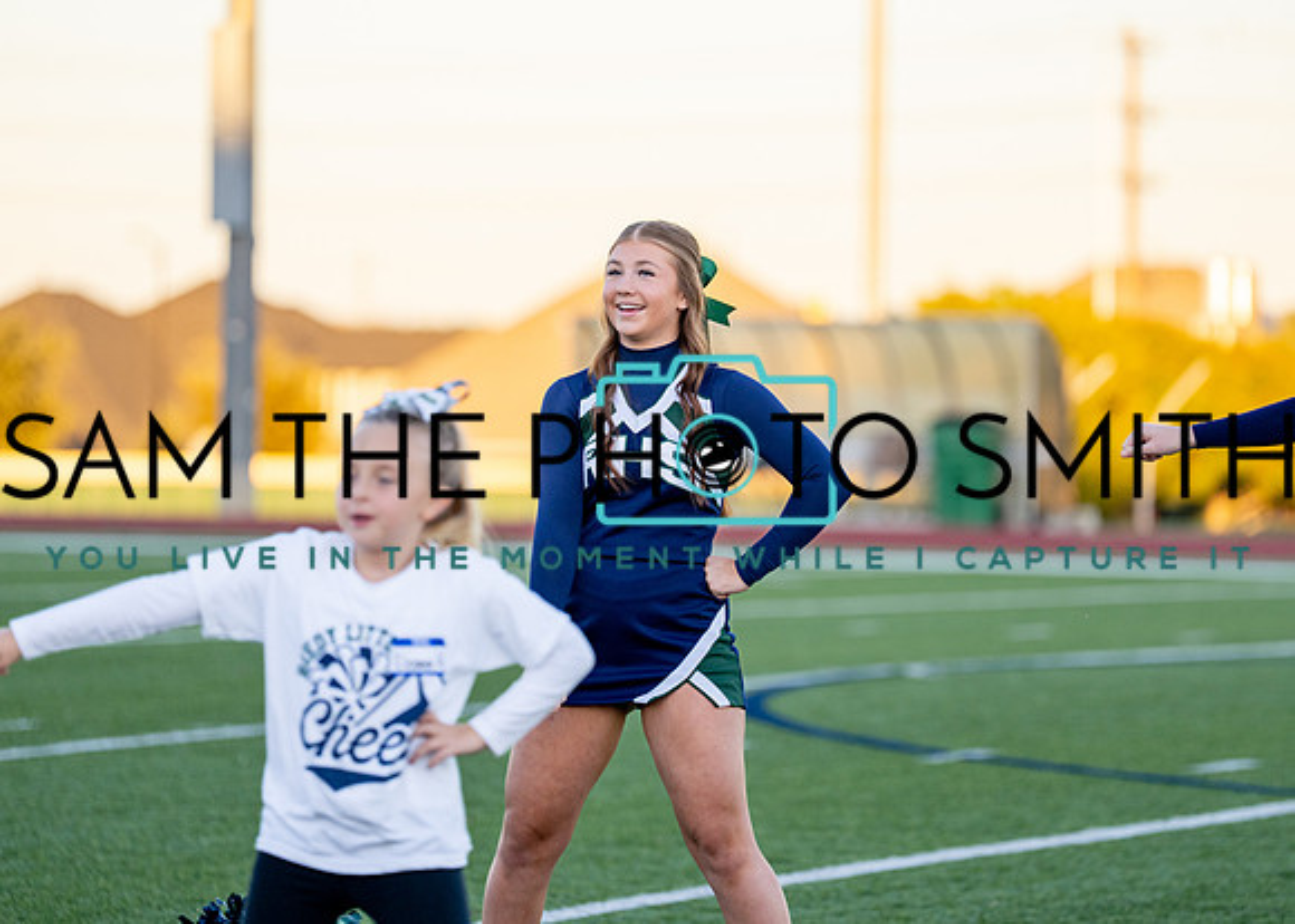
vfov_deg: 7.0
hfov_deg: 9.8
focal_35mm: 204
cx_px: 702
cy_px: 390
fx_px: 7518
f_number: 2.8
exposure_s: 1/1250
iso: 500
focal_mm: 165
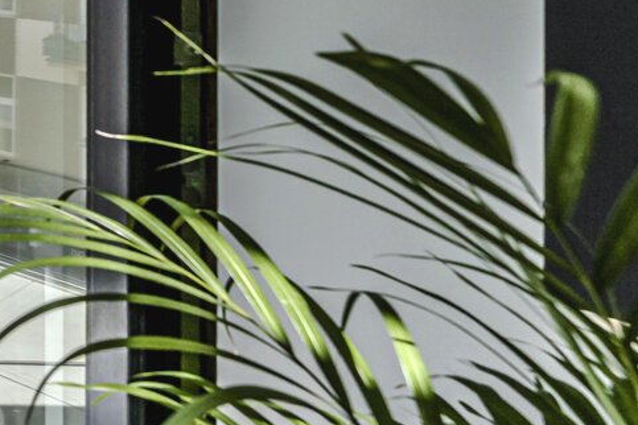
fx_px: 833
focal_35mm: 47
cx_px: -387
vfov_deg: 25.3
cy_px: -106
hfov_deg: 26.0
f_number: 6.3
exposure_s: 1/1000
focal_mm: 14
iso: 250
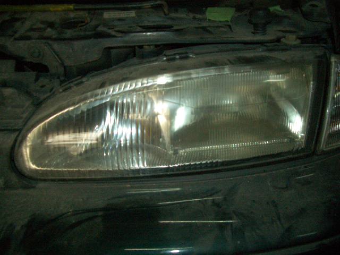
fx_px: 344
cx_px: 170
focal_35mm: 35
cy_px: 128
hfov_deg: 52.6
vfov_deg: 40.7
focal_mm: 5.8
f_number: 2.6
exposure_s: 1/60
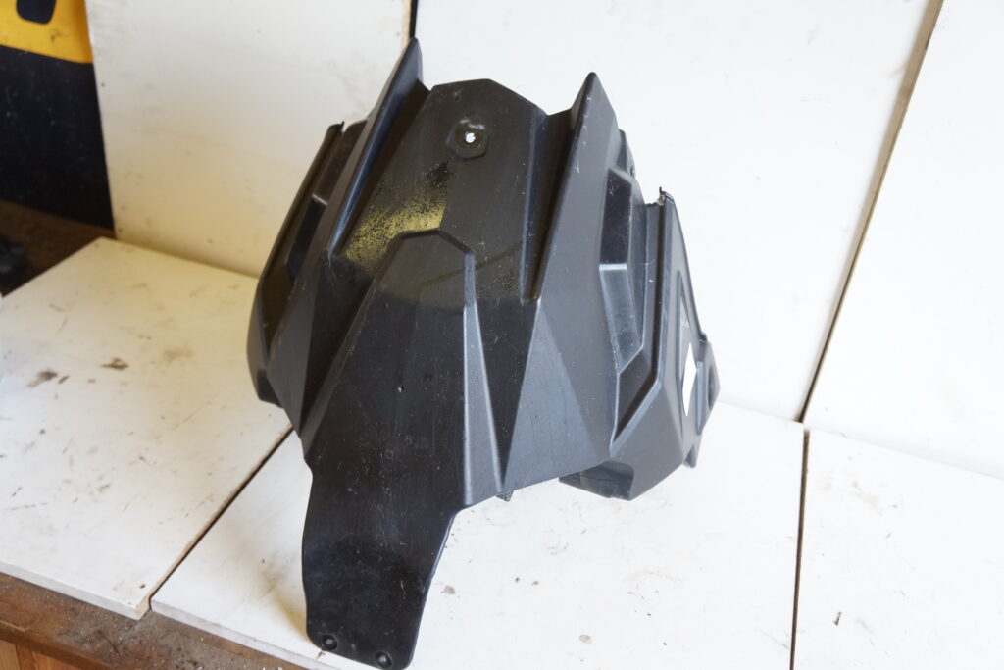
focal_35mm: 32
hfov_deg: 59.5
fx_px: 879
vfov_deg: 41.7
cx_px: 502
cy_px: 335
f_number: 4
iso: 800
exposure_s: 1/60
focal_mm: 21
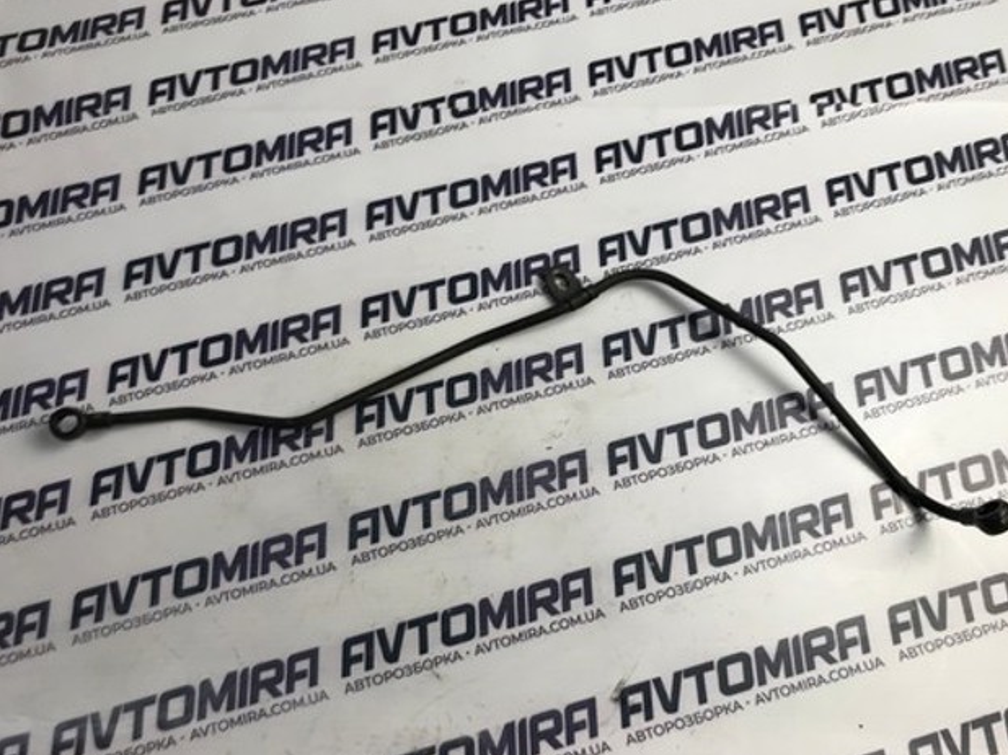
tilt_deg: -70.3
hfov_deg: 61.7
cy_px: 375
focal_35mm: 29
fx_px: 844
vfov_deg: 48.2
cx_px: 519
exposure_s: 1/50
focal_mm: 3.99
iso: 25
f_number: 1.8
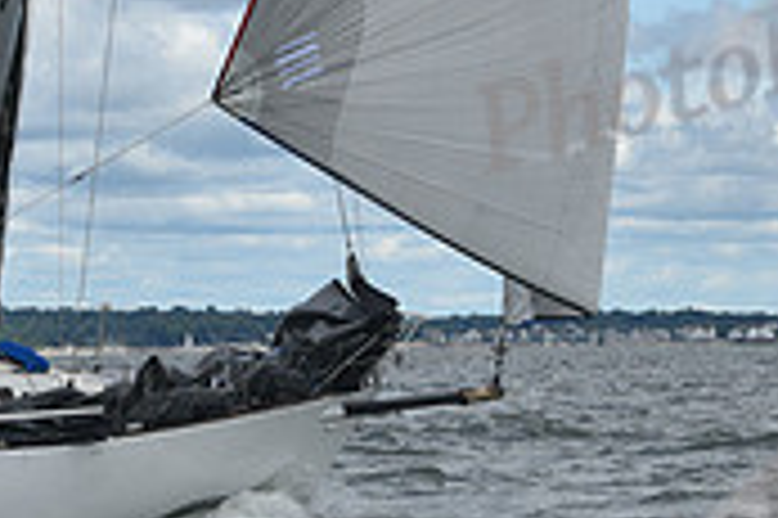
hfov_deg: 8.8
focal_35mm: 235
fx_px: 5074
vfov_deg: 5.8
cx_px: 247
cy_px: 354
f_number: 10
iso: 250
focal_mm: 70
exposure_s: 1/800
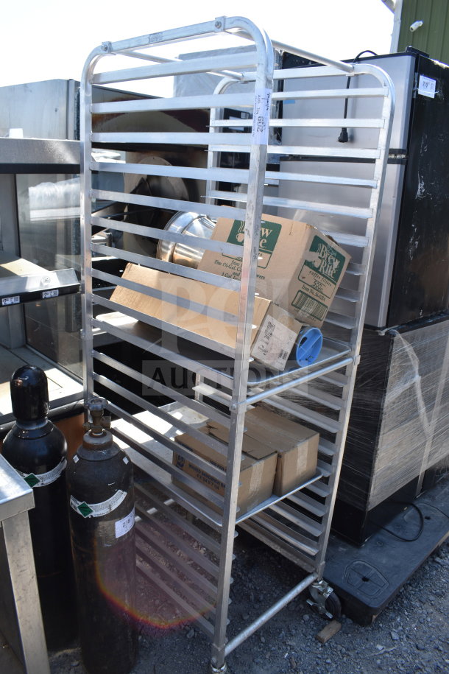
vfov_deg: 67.4
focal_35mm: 27
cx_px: 224
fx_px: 505
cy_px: 337
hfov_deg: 47.9
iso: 200
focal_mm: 18
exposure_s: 1/200
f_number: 7.1
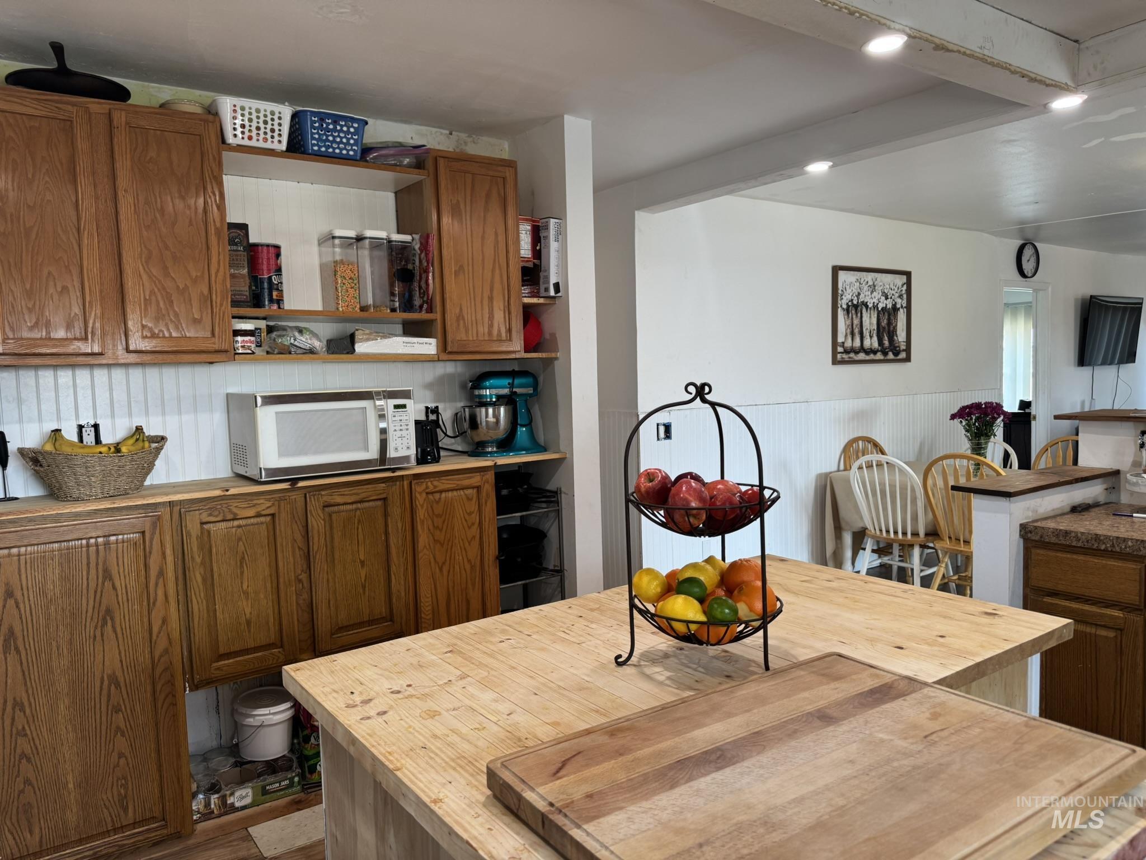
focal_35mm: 24
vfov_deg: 56.8
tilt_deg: -3.6
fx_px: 795
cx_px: 573
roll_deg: +0.7
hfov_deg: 71.6
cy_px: 430
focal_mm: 6.76
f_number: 1.78
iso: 125
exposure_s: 1/120
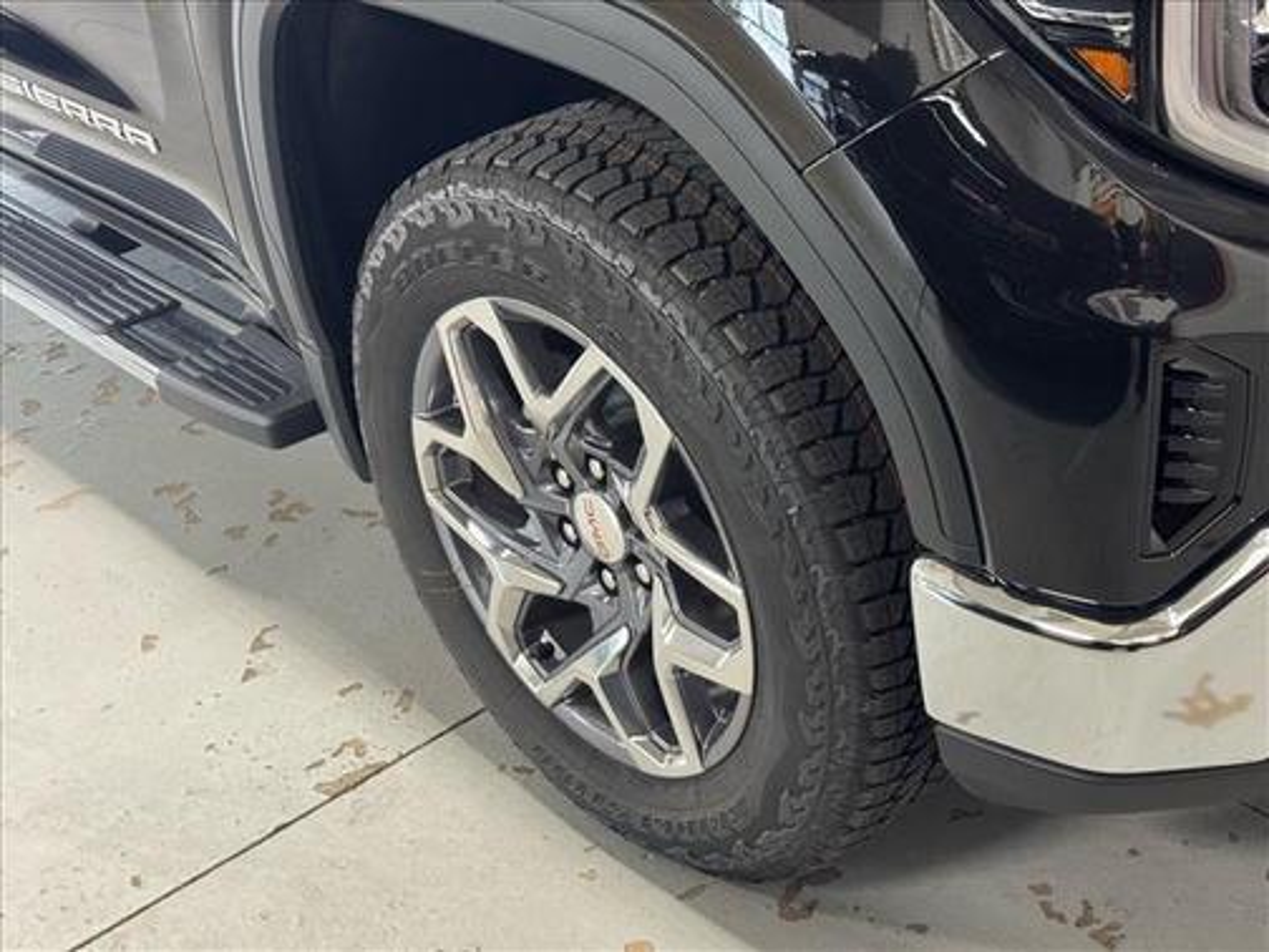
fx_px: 1760
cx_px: 634
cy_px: 476
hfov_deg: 39.7
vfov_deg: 30.3
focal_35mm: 48
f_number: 1.78
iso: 250
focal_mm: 6.76
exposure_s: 1/40
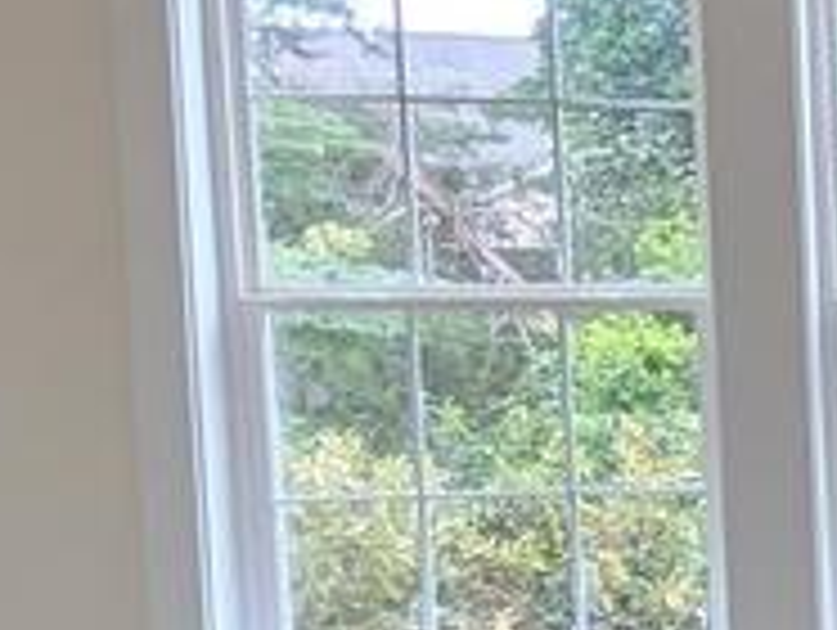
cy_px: 450
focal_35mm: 93
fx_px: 2252
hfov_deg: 11.5
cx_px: 2506
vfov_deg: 15.9
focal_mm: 2.02
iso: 48
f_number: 1.7
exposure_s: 1/224
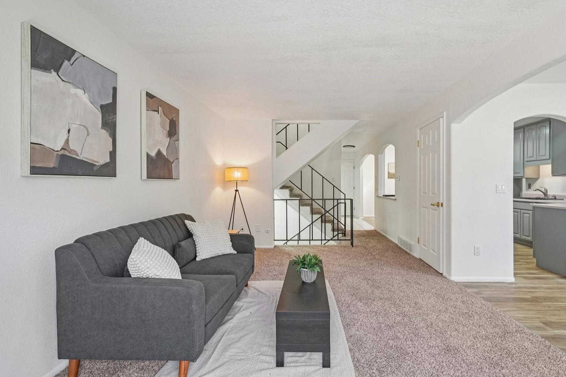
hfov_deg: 93.2
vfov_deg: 70.4
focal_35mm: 17
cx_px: 301
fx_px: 267
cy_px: 185
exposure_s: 1/10
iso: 800
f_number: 8
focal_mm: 10
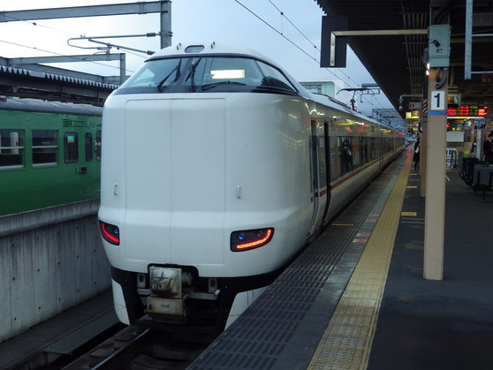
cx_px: 231
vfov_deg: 30.9
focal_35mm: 47
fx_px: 670
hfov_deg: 40.4
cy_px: 188
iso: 125
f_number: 3.6
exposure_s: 1/50
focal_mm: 7.4
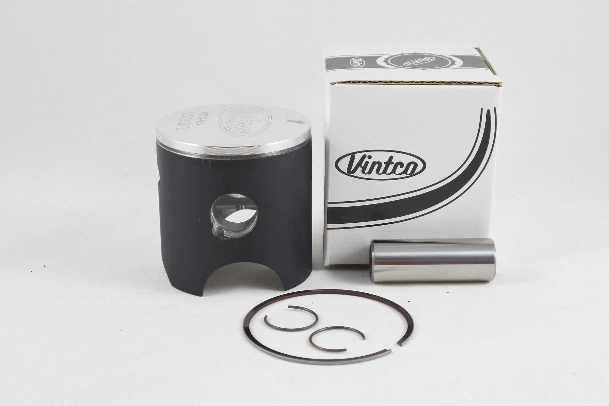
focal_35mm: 47
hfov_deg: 41.9
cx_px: 304
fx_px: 795
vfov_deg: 28.7
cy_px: 203
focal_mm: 17.6
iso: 560
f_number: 4.5
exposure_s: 1/125
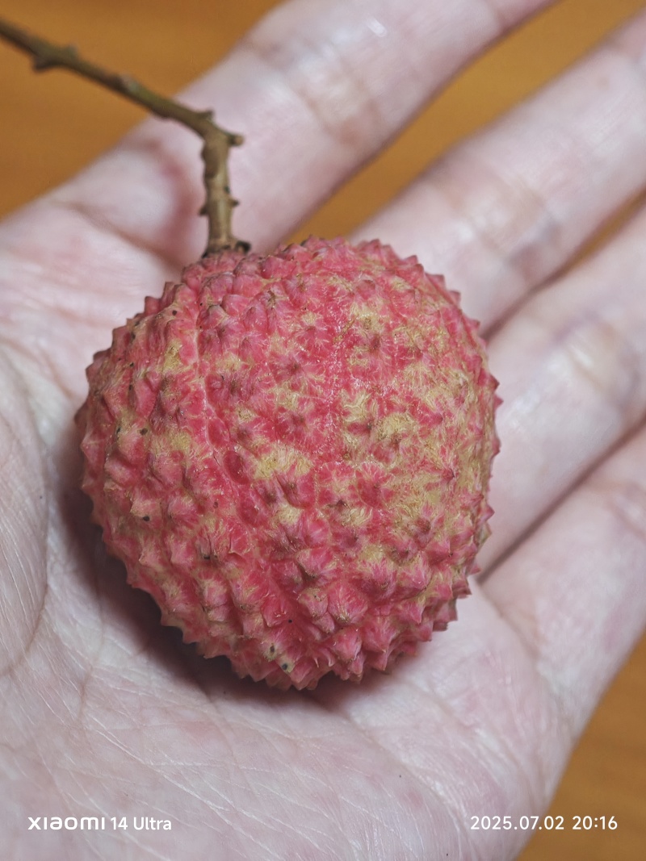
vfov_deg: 16.4
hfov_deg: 12.3
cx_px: 323
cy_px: 430
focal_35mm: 120
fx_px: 2986
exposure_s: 1/100
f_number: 1.8
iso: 640
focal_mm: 12.28
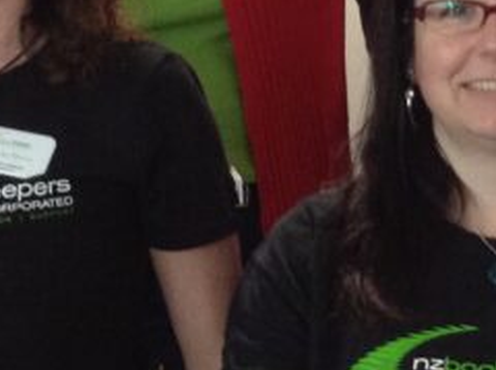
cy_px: 71
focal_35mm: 141
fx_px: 2016
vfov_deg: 10.5
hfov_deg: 13.9
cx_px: 413
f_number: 2.4
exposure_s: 1/24
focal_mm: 3.3
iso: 125
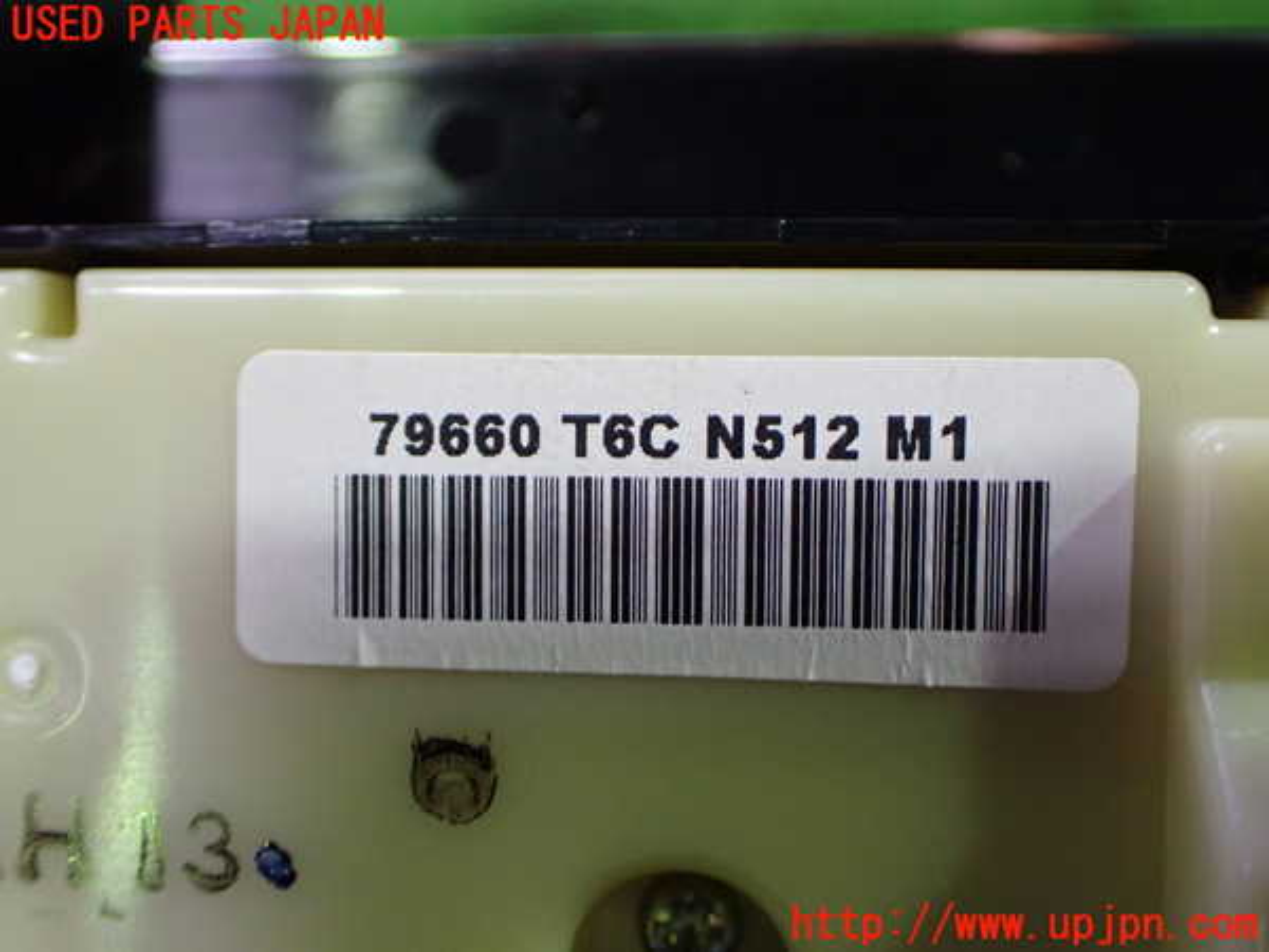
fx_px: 1320
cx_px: 634
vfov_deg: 39.7
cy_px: 476
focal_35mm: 36
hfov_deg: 51.4
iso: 800
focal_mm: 6.37
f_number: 2.5
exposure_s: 1/80
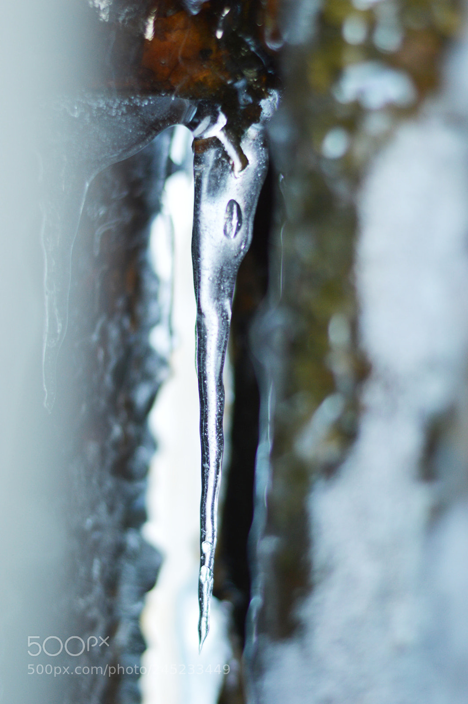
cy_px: 352
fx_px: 1465
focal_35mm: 75
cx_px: 234
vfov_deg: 27.0
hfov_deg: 18.2
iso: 200
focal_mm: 50
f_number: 1.8
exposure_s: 1/60
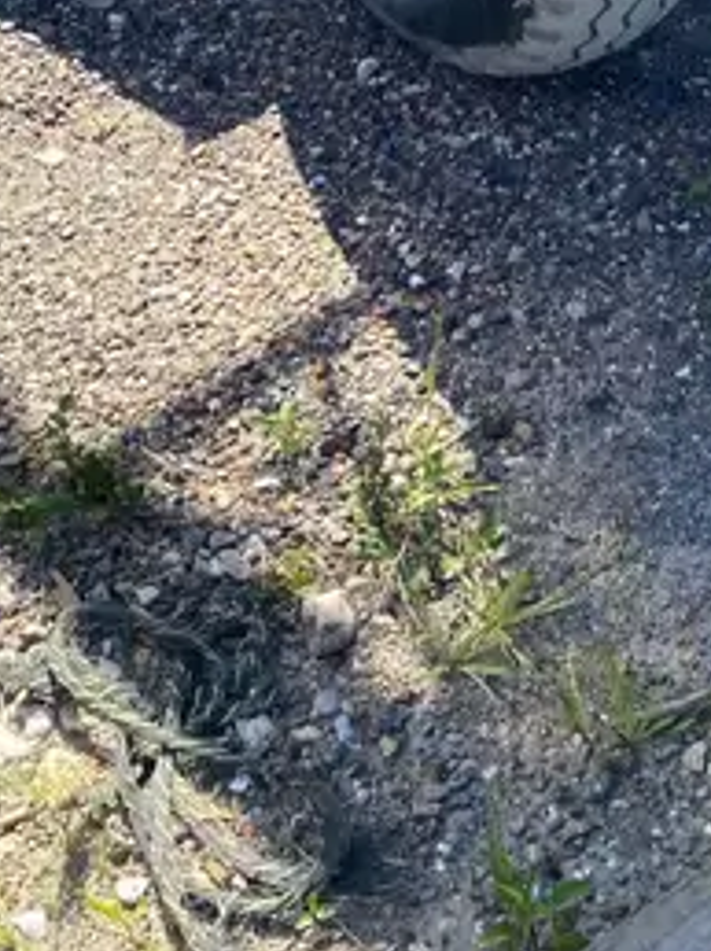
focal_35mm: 74
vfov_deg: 22.7
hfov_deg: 19.7
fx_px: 2030
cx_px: 542
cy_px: -378
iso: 32
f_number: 1.8
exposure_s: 1/912
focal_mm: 4.25
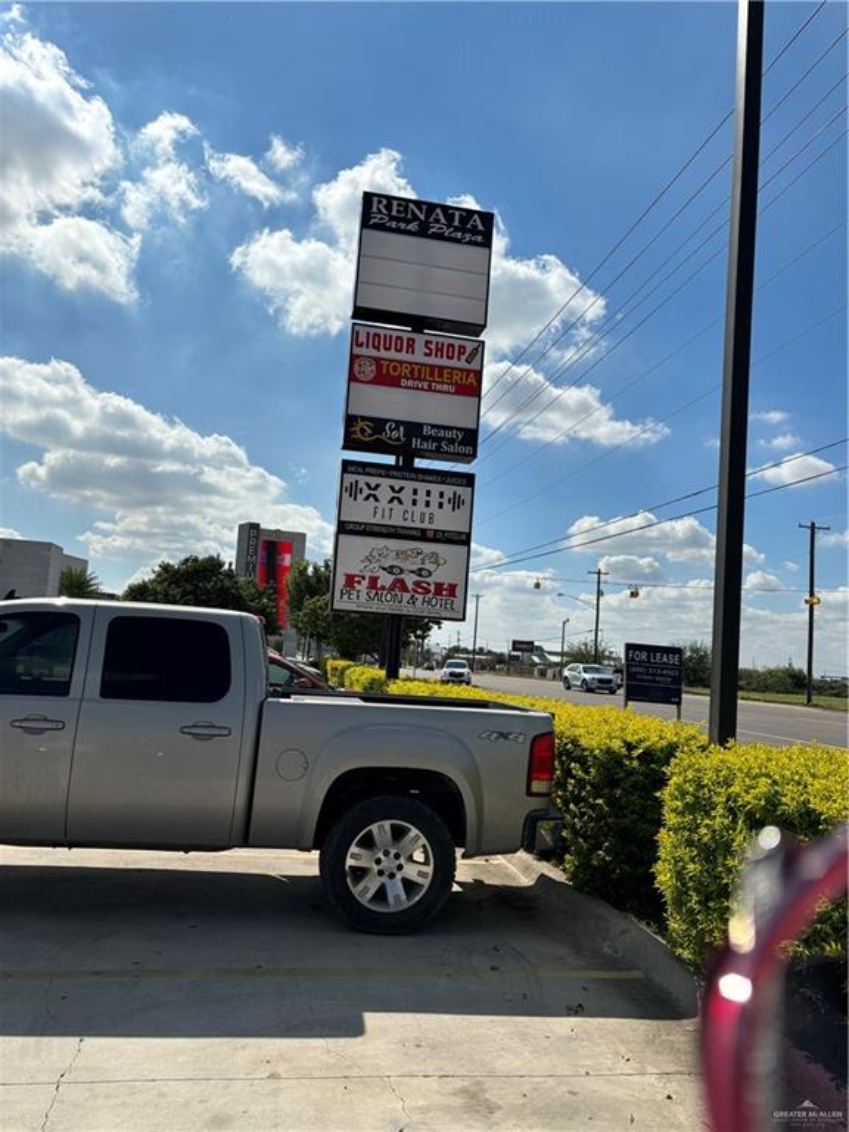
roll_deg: -3.4
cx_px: 424
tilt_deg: +5.0
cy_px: 566
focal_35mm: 26
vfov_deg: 67.3
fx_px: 850
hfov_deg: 53.1
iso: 50
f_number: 1.6
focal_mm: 5.96
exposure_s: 1/8333
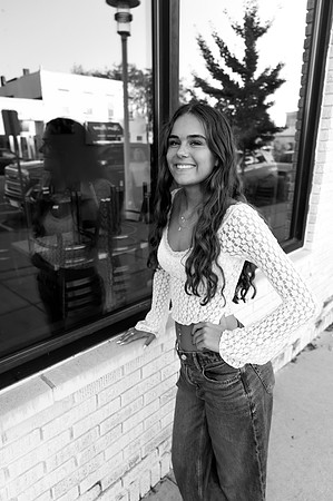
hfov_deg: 49.5
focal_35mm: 26
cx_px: 166
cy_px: 250
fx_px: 362
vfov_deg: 69.4
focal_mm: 26
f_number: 4
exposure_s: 1/800
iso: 1600
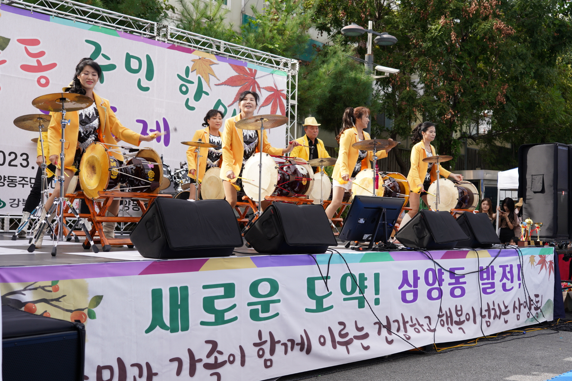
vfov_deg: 31.2
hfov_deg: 45.4
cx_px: 286
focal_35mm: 43
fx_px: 683
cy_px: 190
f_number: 4.5
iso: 100
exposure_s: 1/250
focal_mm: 43
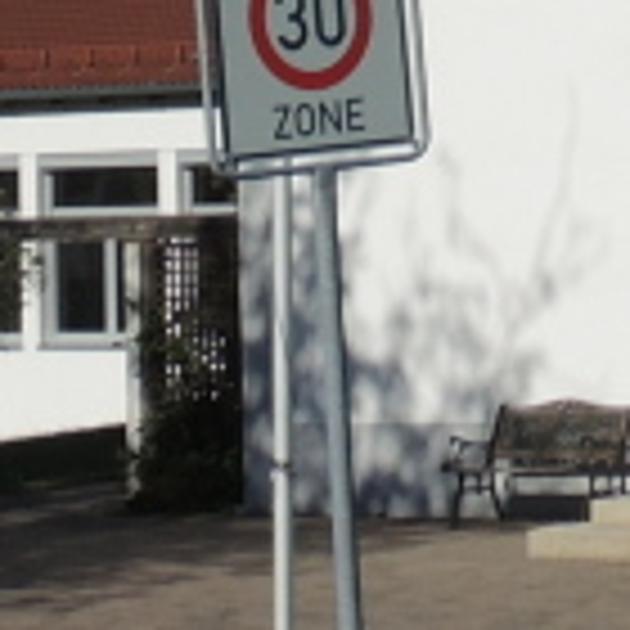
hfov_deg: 6.0
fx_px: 5930
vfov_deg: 5.9
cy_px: -826
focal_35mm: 288
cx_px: 896
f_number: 4
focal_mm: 7
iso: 80
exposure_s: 1/1250
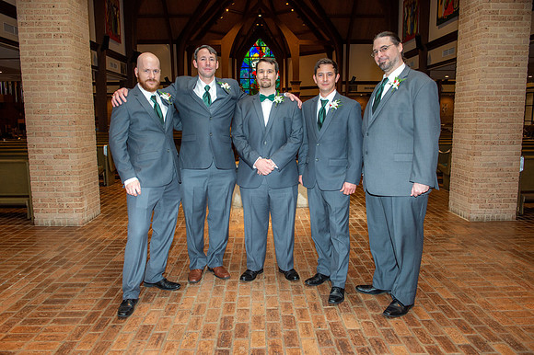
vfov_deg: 46.4
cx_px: 267
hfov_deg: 65.5
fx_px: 415
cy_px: 178
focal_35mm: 28
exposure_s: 1/160
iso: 1250
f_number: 5.6
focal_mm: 28
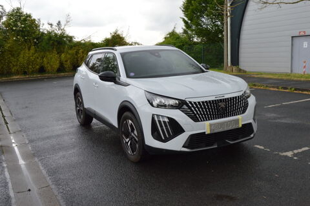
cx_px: 155
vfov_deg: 38.3
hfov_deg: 55.2
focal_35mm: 34
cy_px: 103
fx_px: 297
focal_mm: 23
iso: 200
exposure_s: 1/40
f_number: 11
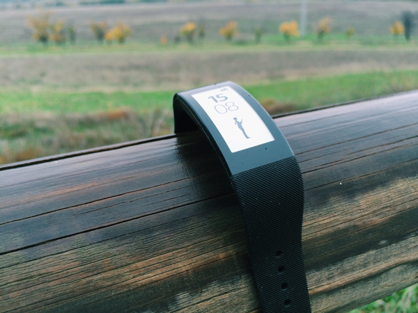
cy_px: 156
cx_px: 209
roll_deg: +2.9
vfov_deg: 48.2
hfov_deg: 61.7
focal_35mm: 29
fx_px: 350
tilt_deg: -20.8
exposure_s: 1/134
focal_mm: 4.15
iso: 32
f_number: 2.2
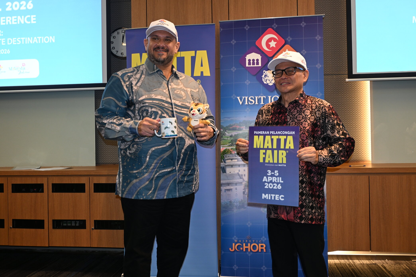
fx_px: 381
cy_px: 138
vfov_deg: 40.0
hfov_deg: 57.2
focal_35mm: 33
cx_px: 208
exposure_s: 1/30
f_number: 5.6
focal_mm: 22
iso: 640
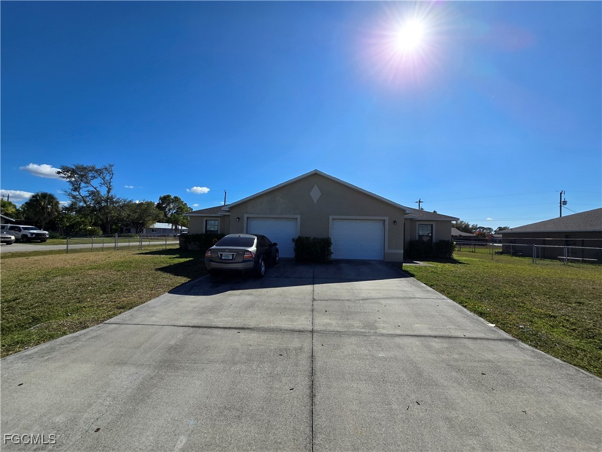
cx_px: 301
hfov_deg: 106.2
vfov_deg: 89.9
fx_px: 226
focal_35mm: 13
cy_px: 226
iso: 50
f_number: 2.2
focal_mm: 2.2
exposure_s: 1/4142
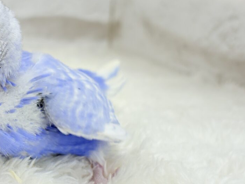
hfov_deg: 21.7
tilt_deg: -12.2
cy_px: 90
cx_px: 50
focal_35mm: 89
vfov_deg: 16.6
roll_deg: -2.6
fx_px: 630
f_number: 1.6
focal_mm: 5.96
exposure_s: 1/100
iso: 64
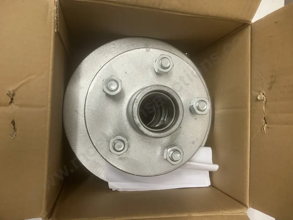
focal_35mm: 28
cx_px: 146
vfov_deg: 49.7
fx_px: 237
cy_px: 110
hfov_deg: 63.4
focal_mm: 3.99
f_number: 1.8
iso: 100
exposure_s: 1/50
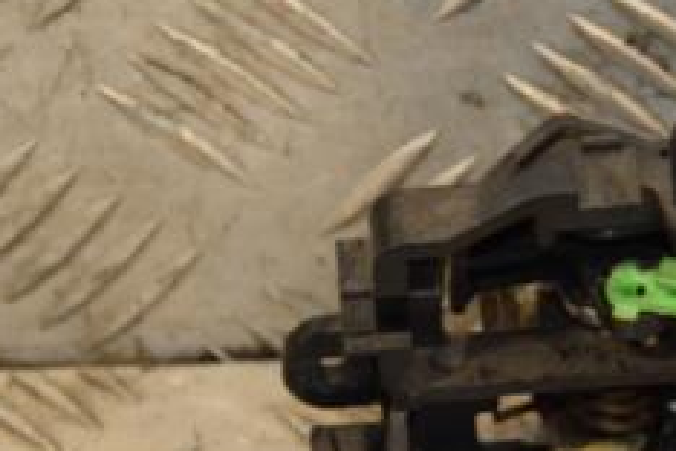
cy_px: 327
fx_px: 6126
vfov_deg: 4.2
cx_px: 740
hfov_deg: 6.3
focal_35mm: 326
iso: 800
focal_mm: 85
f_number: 5.6
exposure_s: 1/125
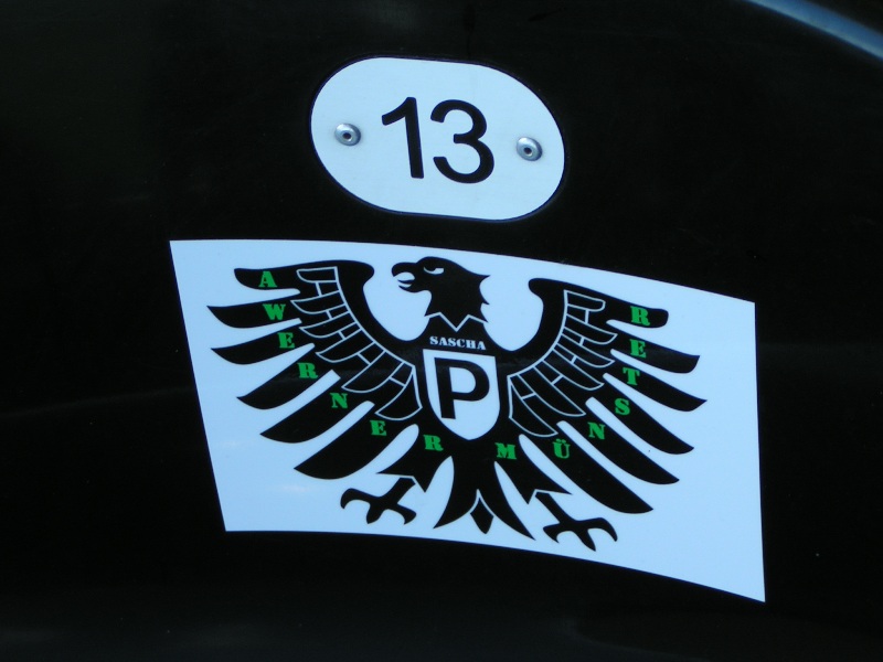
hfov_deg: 18.2
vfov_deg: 13.7
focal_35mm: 108
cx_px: 442
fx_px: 2755
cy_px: 331
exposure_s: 1/125
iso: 64
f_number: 3.5
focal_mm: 16.6
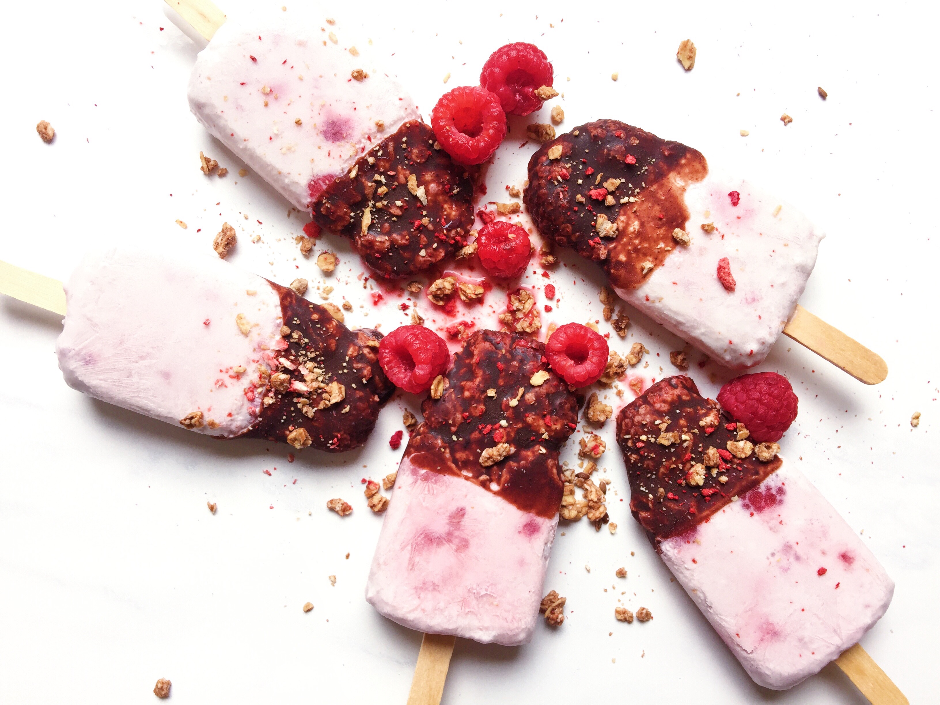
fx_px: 787
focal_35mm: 29
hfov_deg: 61.7
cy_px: 352
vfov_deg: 48.2
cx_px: 470
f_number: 2.2
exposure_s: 1/40
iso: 32
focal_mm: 4.15
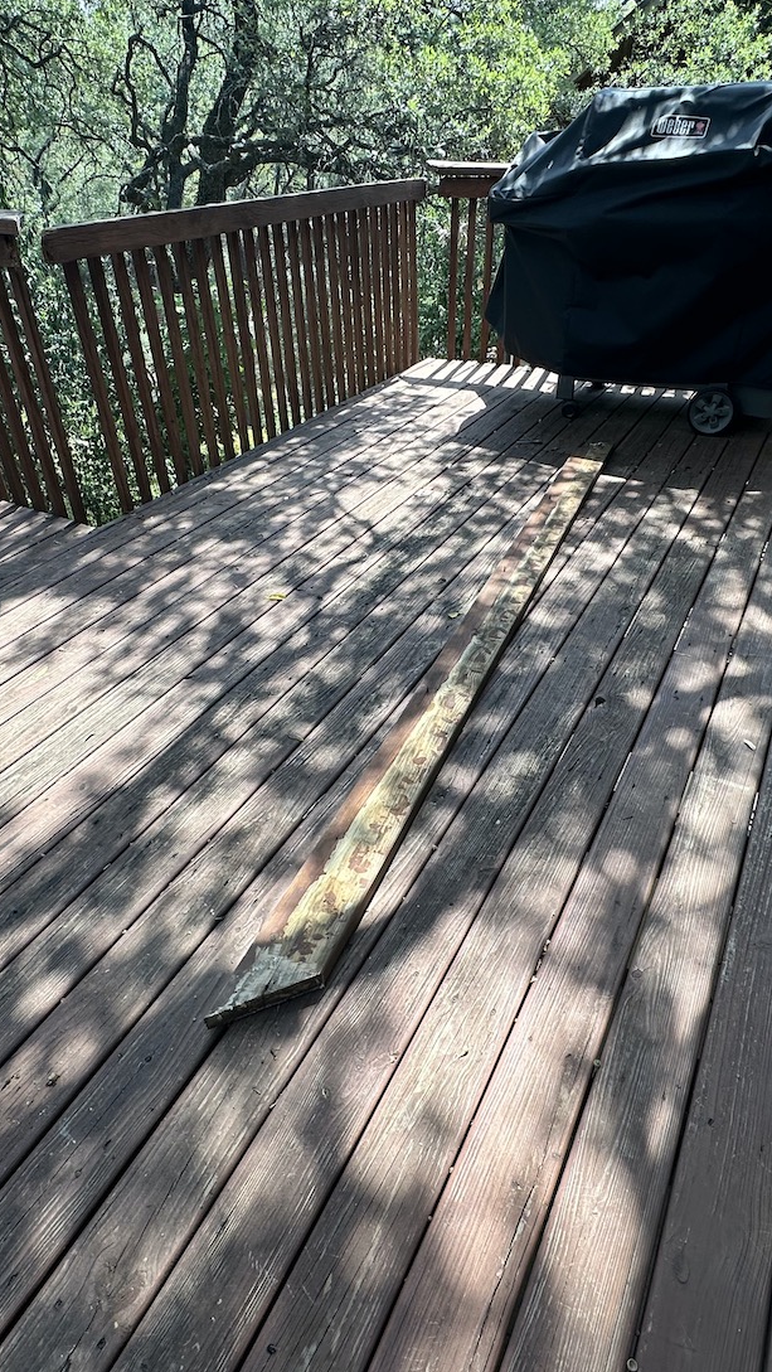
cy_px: 705
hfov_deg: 53.6
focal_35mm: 21
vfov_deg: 83.8
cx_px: 388
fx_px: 764
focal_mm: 2.22
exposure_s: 1/327
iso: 40
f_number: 2.2
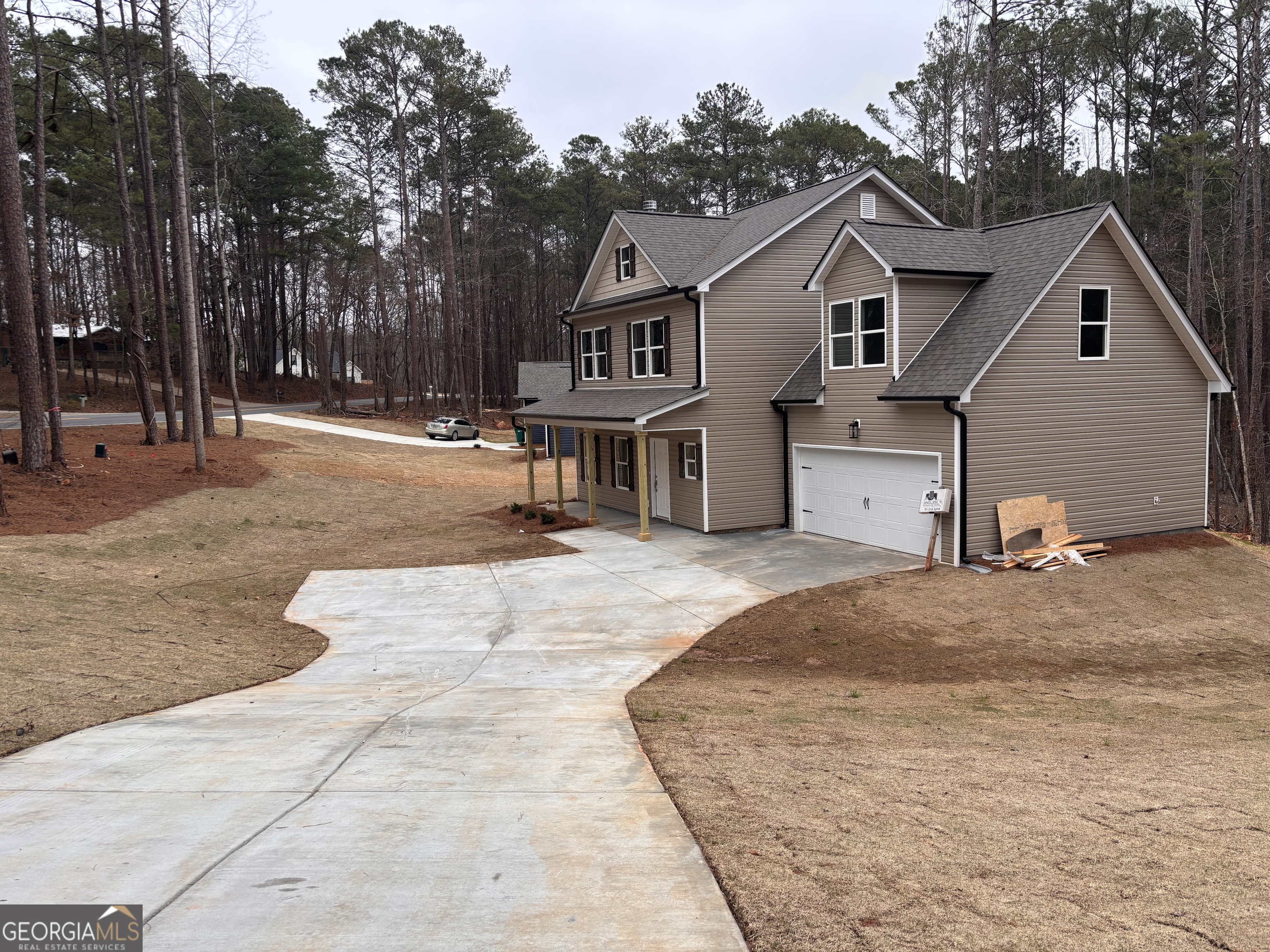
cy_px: 476
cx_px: 635
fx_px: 954
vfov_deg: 53.1
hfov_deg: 67.3
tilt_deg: -5.8
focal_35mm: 26
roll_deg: +1.9
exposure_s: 1/1092
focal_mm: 5.96
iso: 50
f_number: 1.6
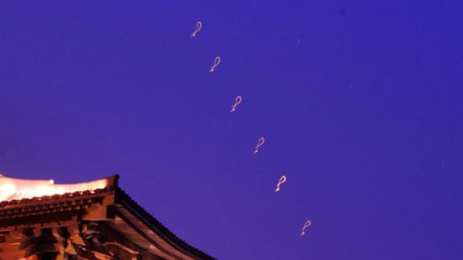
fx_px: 1853
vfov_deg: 7.9
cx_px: -91
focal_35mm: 151
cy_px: 382
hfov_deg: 13.8
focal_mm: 50
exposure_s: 8
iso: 200
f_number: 16
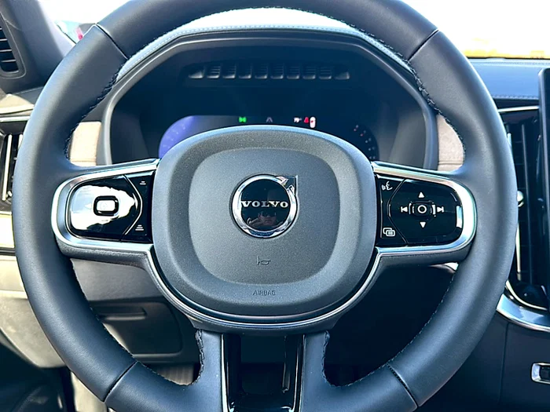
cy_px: 206
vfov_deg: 54.9
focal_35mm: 25
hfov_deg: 69.4
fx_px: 397
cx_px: 275
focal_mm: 6.86
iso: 100
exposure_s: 1/156
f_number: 1.78
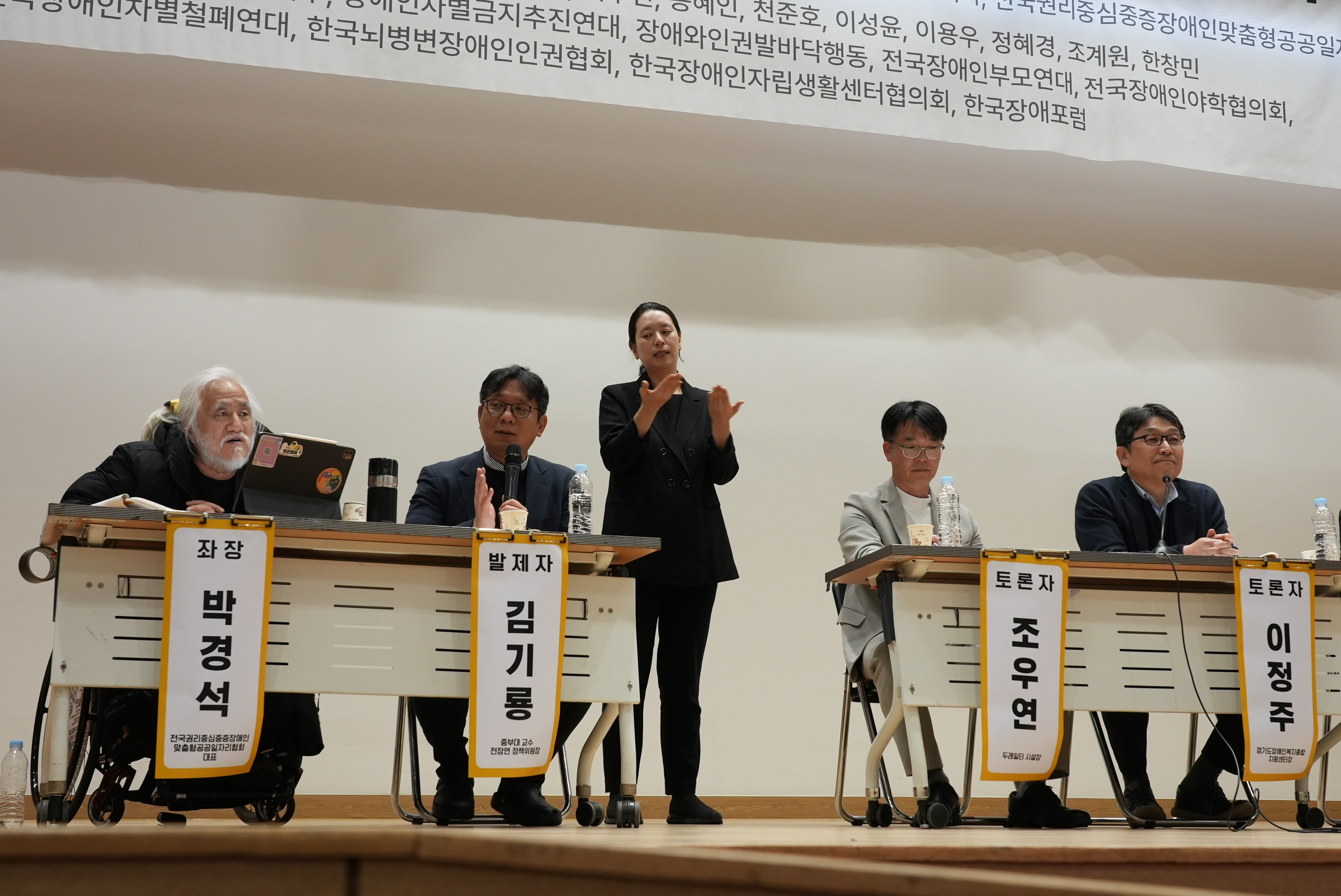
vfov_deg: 29.3
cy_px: 448
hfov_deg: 42.7
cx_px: 670
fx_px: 1714
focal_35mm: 46
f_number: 7.1
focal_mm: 46
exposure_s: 1/50
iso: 3200
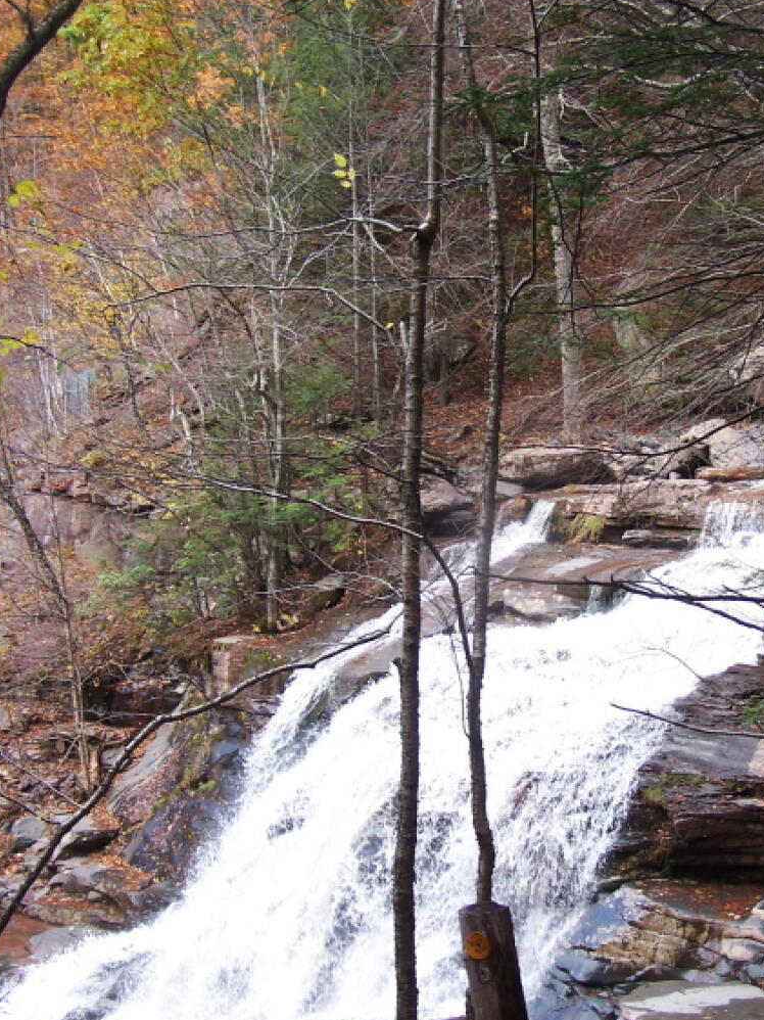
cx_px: 515
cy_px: 555
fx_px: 1531
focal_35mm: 52
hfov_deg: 27.8
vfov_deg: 36.8
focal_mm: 6.3
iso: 80
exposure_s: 1/160
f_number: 2.8
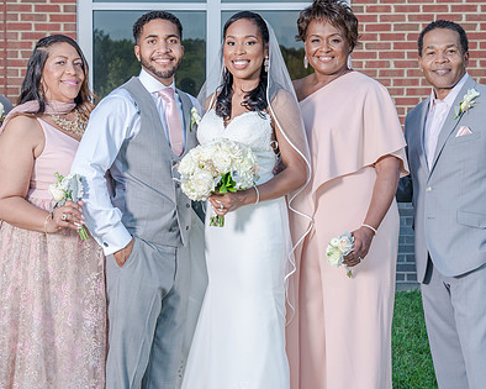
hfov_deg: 22.2
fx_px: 1237
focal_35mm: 86
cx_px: 200
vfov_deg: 17.8
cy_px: 148
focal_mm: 60
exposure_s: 1/200
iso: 200
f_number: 5.6
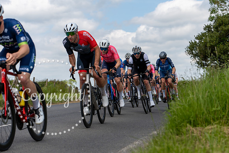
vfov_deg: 15.5
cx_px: 144
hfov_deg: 23.0
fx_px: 560
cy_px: 76
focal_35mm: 88
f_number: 3.5
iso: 100
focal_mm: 70
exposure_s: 1/1250
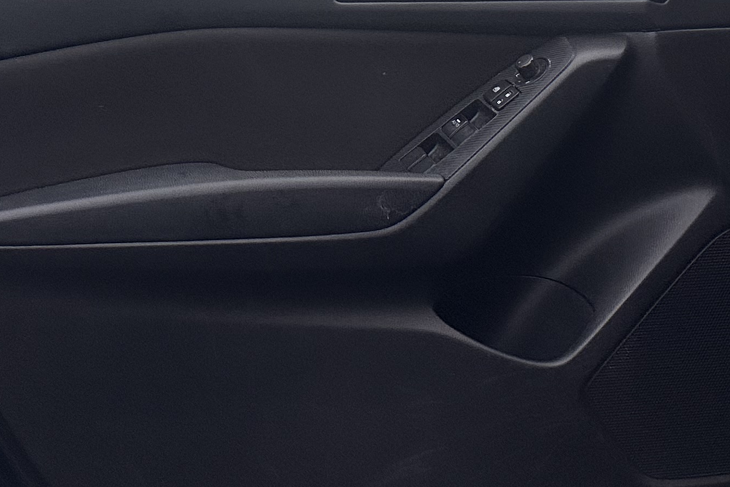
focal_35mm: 75
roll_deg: +2.3
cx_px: 299
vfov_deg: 17.6
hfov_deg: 26.9
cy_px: -28
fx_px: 1521
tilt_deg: +0.5
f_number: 1.78
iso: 250
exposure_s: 1/114
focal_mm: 6.86
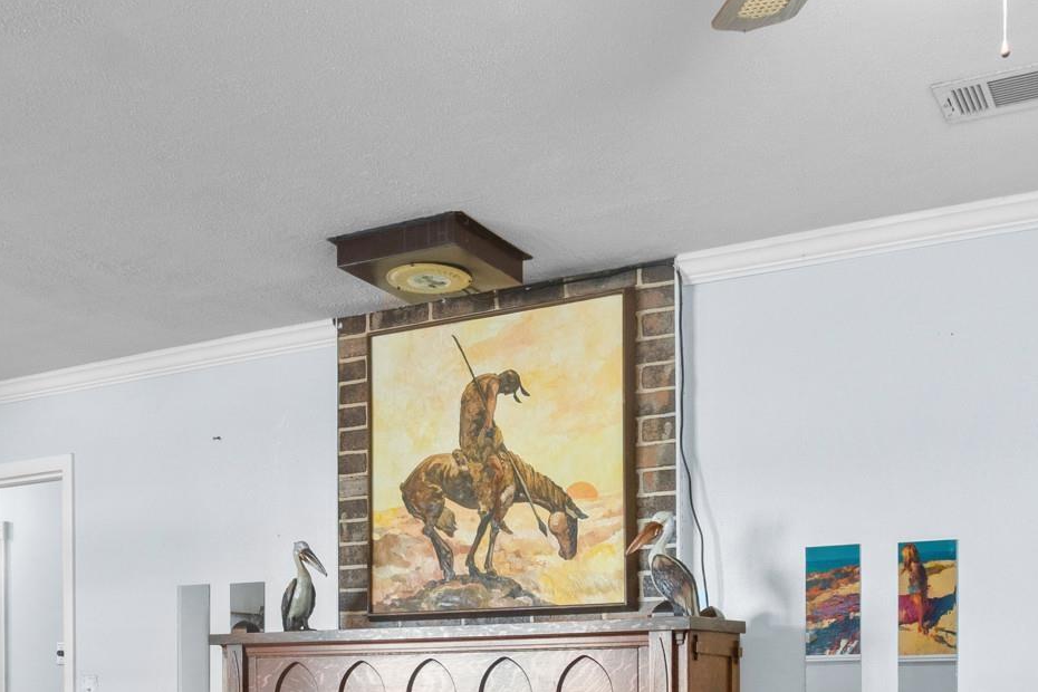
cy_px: 723
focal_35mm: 44
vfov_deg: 28.1
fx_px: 1278
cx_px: 534
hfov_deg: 44.2
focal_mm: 11
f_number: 9
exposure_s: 2
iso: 250
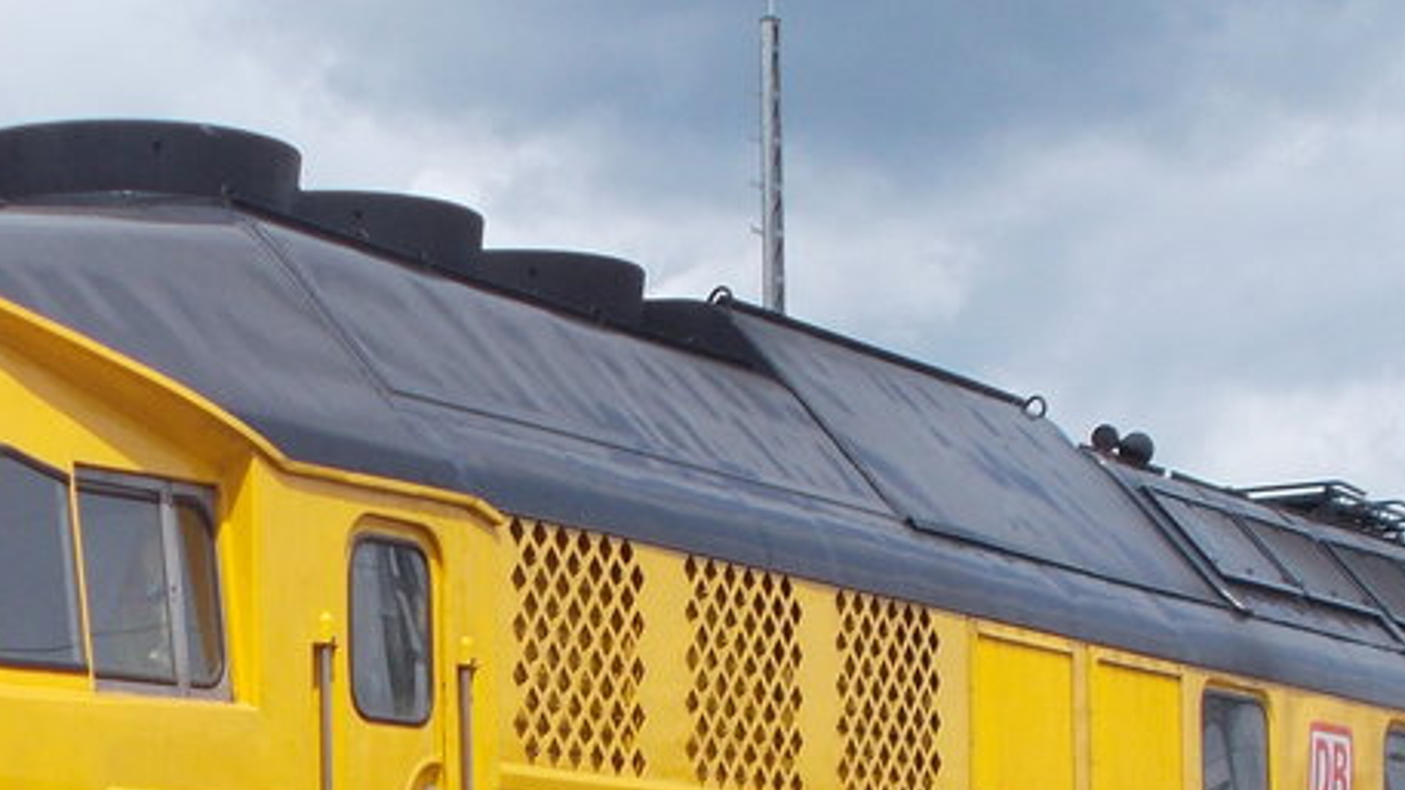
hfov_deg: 16.9
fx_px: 4694
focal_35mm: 126
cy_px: 1008
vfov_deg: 9.5
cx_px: 295
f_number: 10.6
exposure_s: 1/125
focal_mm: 7.9
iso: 80
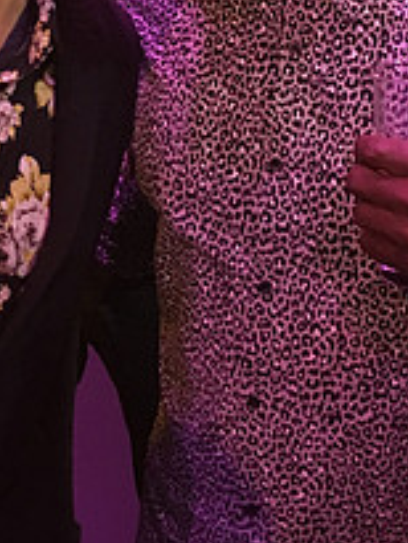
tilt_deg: -14.8
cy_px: 48
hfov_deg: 17.9
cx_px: 123
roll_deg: +1.3
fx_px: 1287
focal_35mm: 82
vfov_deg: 23.2
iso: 500
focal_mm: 4.15
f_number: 2.2
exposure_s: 1/15
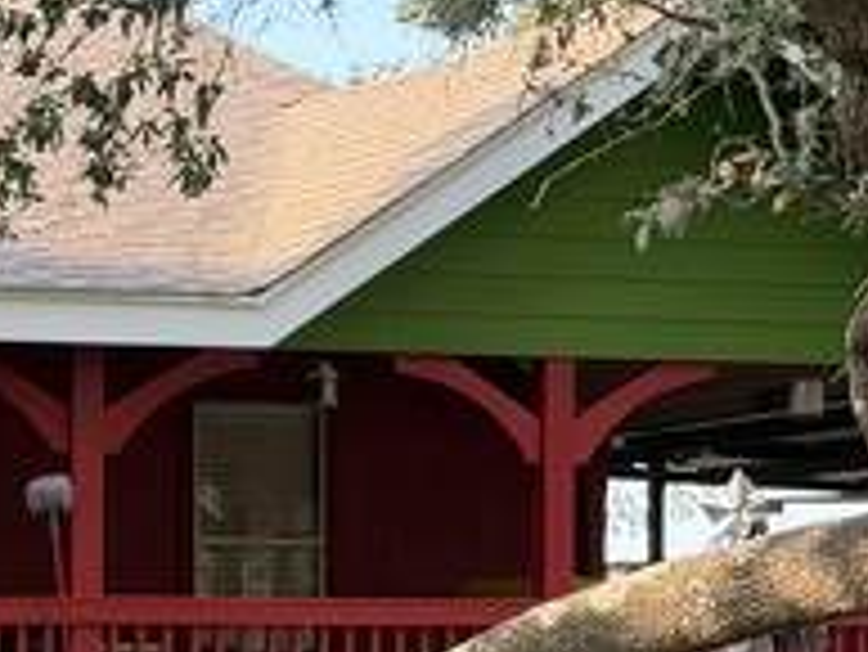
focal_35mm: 159
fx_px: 3989
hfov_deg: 12.1
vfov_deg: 9.2
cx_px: -202
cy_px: 814
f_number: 1.78
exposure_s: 1/202
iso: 100
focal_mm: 6.76
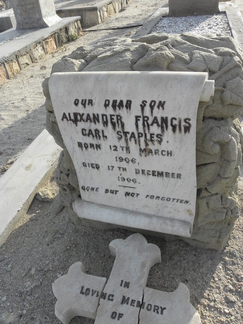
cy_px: 162
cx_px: 122
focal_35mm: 26
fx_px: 243
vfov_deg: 67.3
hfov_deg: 53.1
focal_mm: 4.6
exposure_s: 1/125
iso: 64
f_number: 5.6
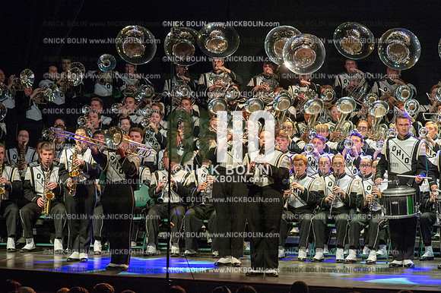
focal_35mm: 195
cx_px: 220
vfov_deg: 7.0
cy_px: 146
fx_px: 2387
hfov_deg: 10.6
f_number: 5.6
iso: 8000
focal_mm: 195
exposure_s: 1/250
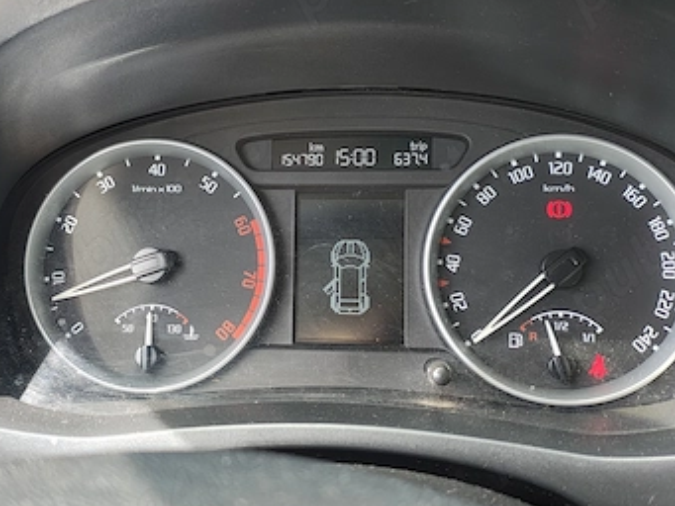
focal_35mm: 44
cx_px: 279
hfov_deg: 42.8
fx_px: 858
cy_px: 245
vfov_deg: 32.9
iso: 234
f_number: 1.4
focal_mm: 5.89
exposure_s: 1/120
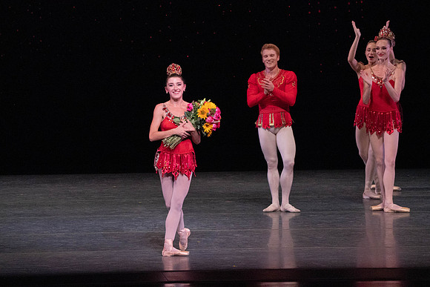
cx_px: 215
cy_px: 144
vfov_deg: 4.1
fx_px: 4014
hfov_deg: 6.1
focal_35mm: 336
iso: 16000
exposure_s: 1/500
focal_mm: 336
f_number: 14
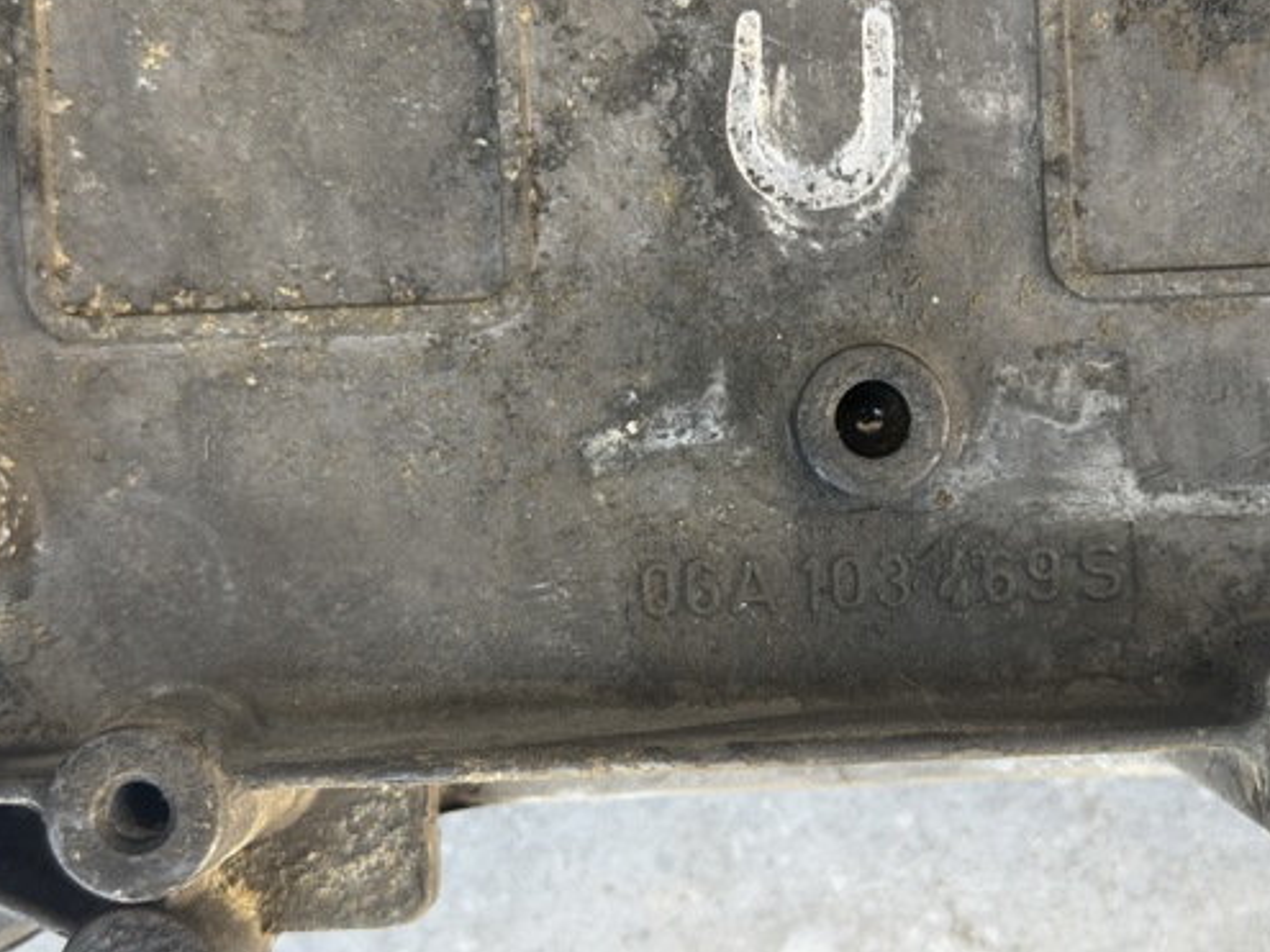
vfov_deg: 23.6
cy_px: 479
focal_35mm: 62
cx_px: 798
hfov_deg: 31.1
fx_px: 2274
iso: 100
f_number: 1.78
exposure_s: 1/89
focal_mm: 6.76
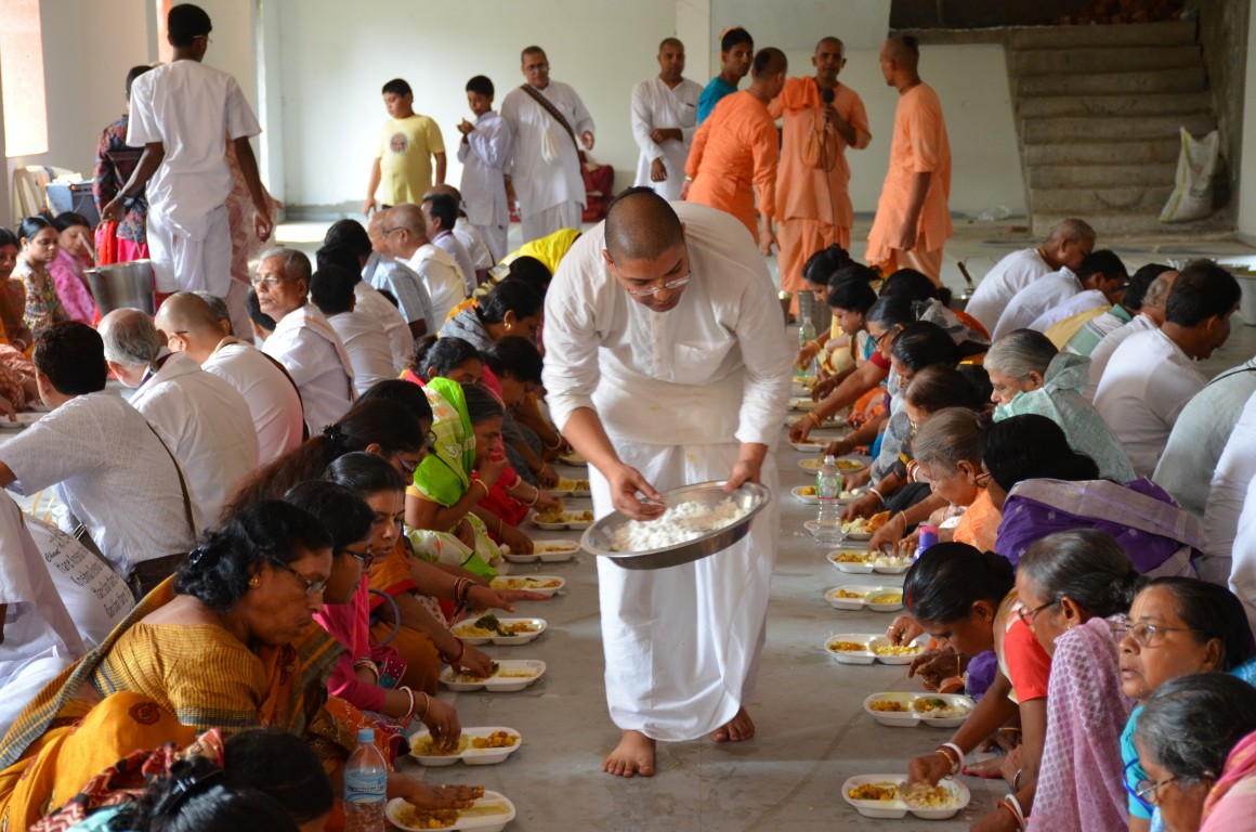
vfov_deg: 16.2
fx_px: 2924
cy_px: 416
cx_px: 628
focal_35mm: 84
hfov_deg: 24.2
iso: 800
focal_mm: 56
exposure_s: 1/40
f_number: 4.8
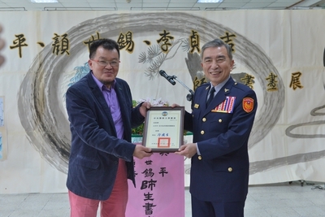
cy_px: 108
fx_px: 361
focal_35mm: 40
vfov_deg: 33.4
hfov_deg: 48.4
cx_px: 162
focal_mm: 40
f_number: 5
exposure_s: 1/250
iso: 3200
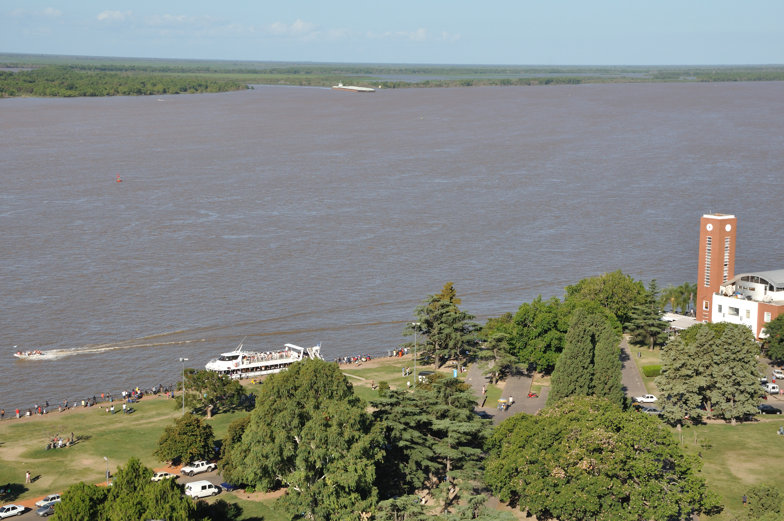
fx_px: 1468
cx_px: 392
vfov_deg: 20.1
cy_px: 260
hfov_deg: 29.9
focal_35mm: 68
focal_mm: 45
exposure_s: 1/500
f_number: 11
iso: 400
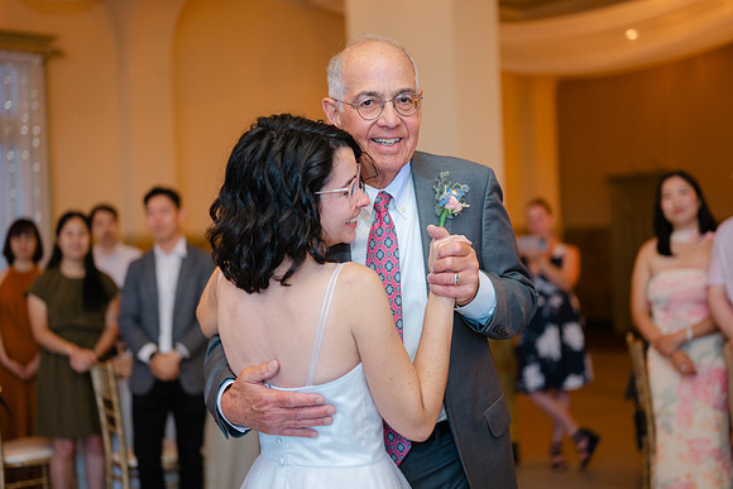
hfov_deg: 39.6
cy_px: 244
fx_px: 1018
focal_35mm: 50
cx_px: 366
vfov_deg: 27.0
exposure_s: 1/125
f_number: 1.8
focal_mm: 50
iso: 320
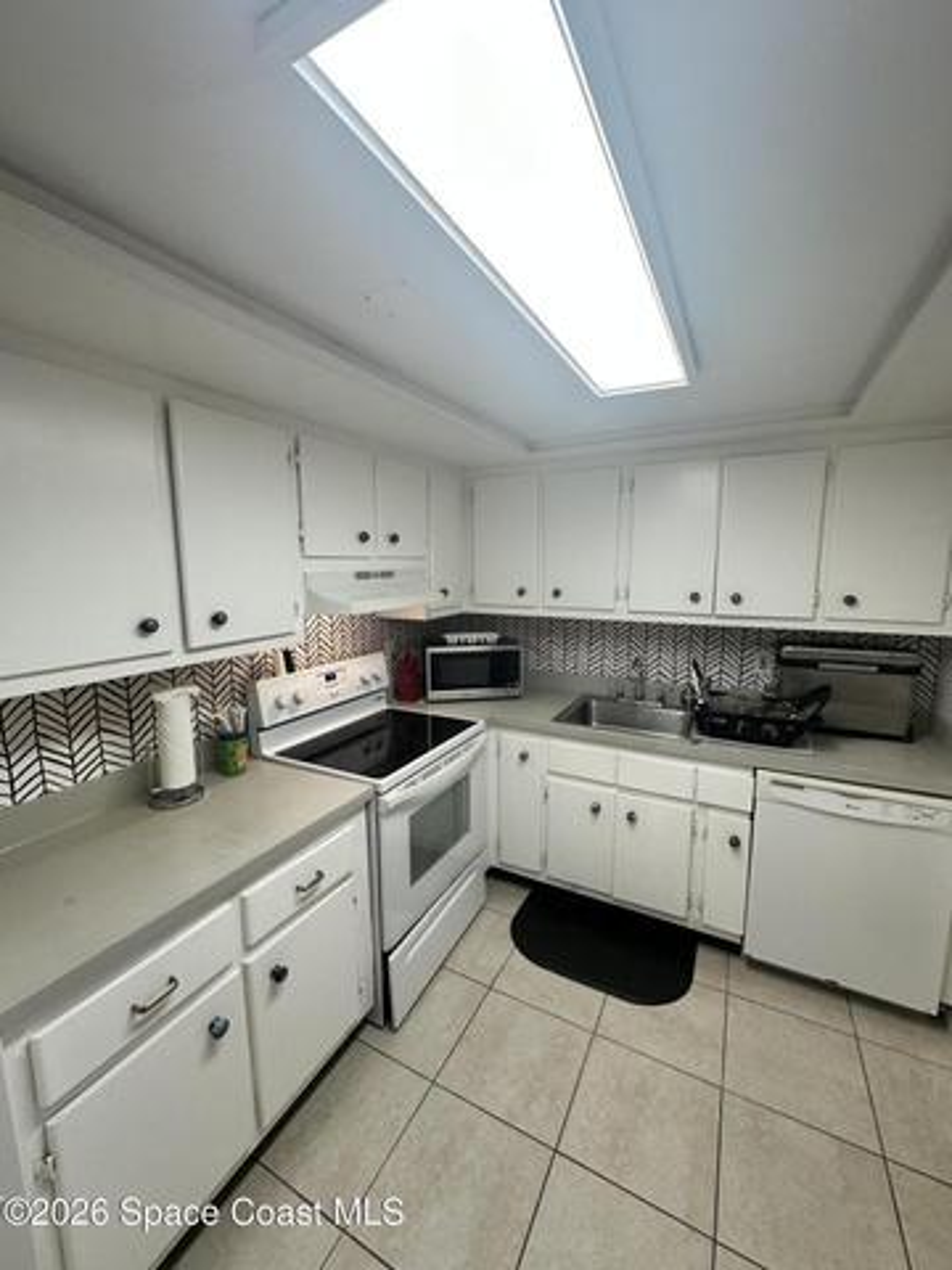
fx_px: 513
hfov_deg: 85.7
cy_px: 635
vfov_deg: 102.1
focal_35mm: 14
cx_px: 476
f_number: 2.2
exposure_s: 1/120
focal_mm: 2.22
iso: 125
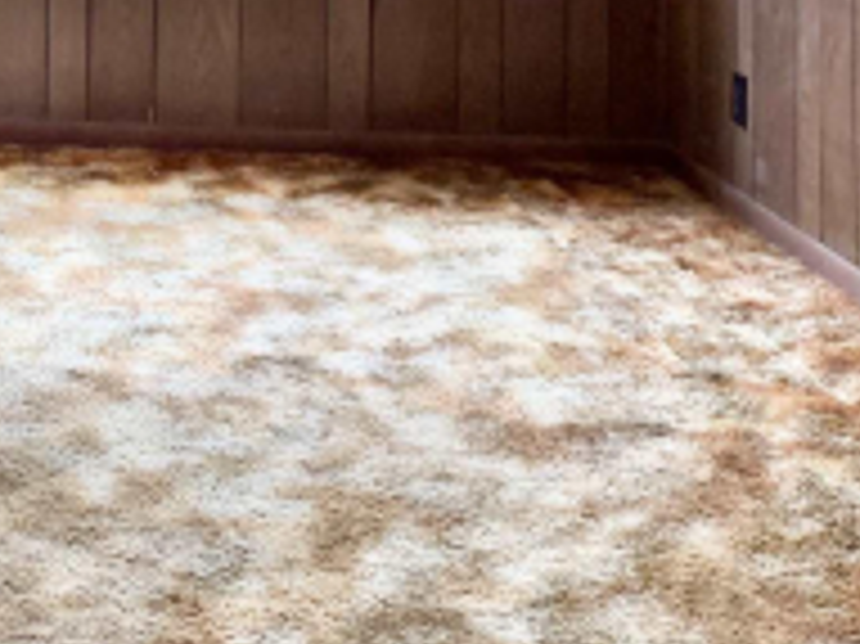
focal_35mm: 84
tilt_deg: -0.4
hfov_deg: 21.6
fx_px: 2086
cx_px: -173
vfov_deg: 15.7
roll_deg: -0.3
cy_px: -414
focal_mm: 6.76
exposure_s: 1/120
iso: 125
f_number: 1.78
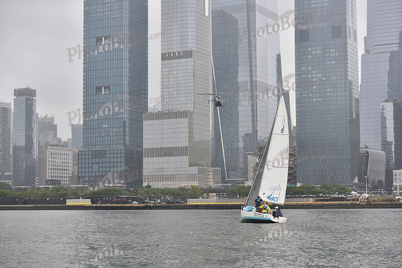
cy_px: 134
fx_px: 782
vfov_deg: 19.5
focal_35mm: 70
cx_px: 201
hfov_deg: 28.8
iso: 400
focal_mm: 70
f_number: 5
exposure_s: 1/800
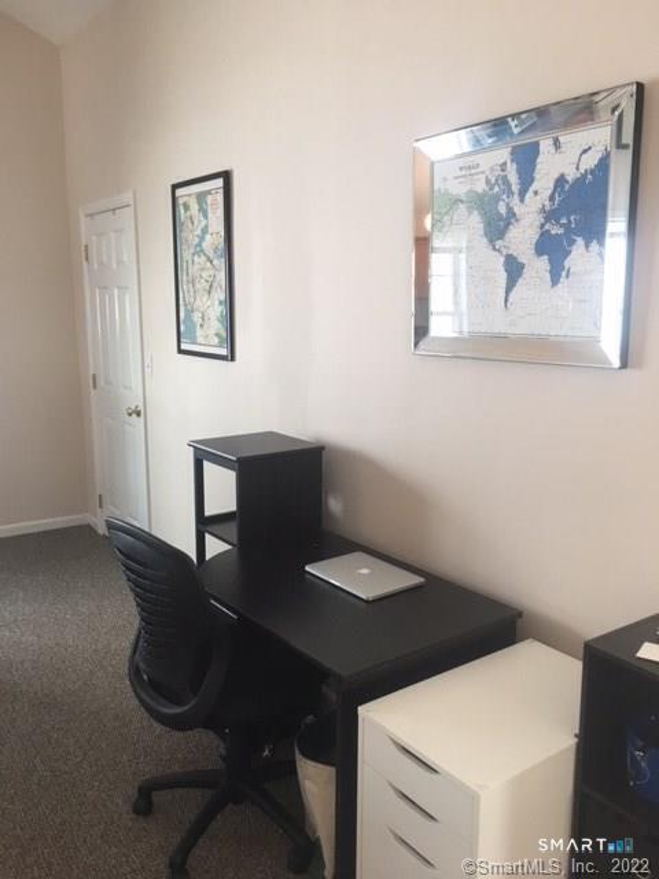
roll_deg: -0.5
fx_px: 736
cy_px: 440
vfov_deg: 61.7
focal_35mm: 29
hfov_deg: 48.2
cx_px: 330
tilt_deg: -8.6
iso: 40
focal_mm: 4.15
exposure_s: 1/15
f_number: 2.2
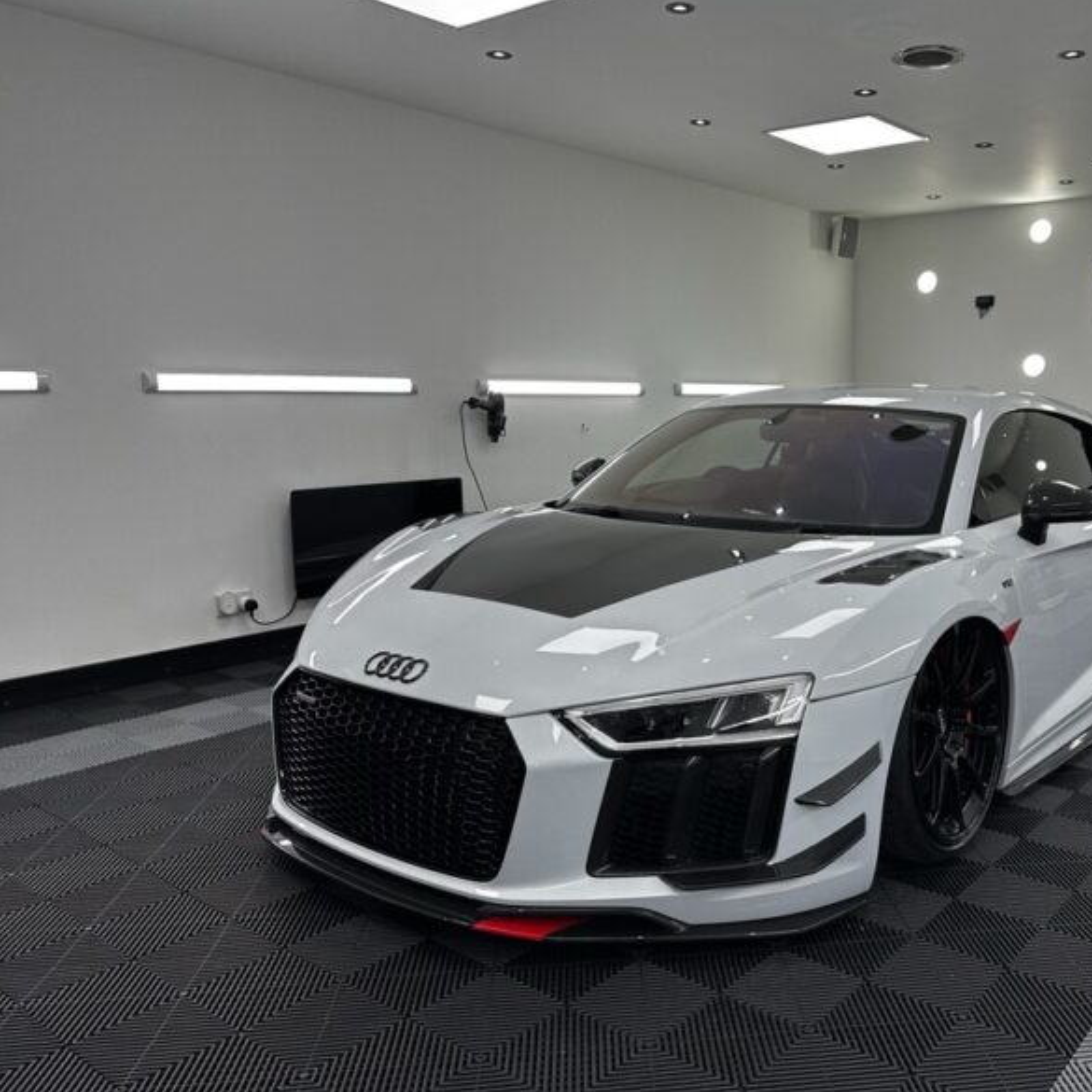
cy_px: 551
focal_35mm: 29
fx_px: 1035
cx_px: 745
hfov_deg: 54.3
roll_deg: -0.1
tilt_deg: -9.5
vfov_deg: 55.6
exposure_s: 1/262
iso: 80
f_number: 1.78
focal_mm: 6.86
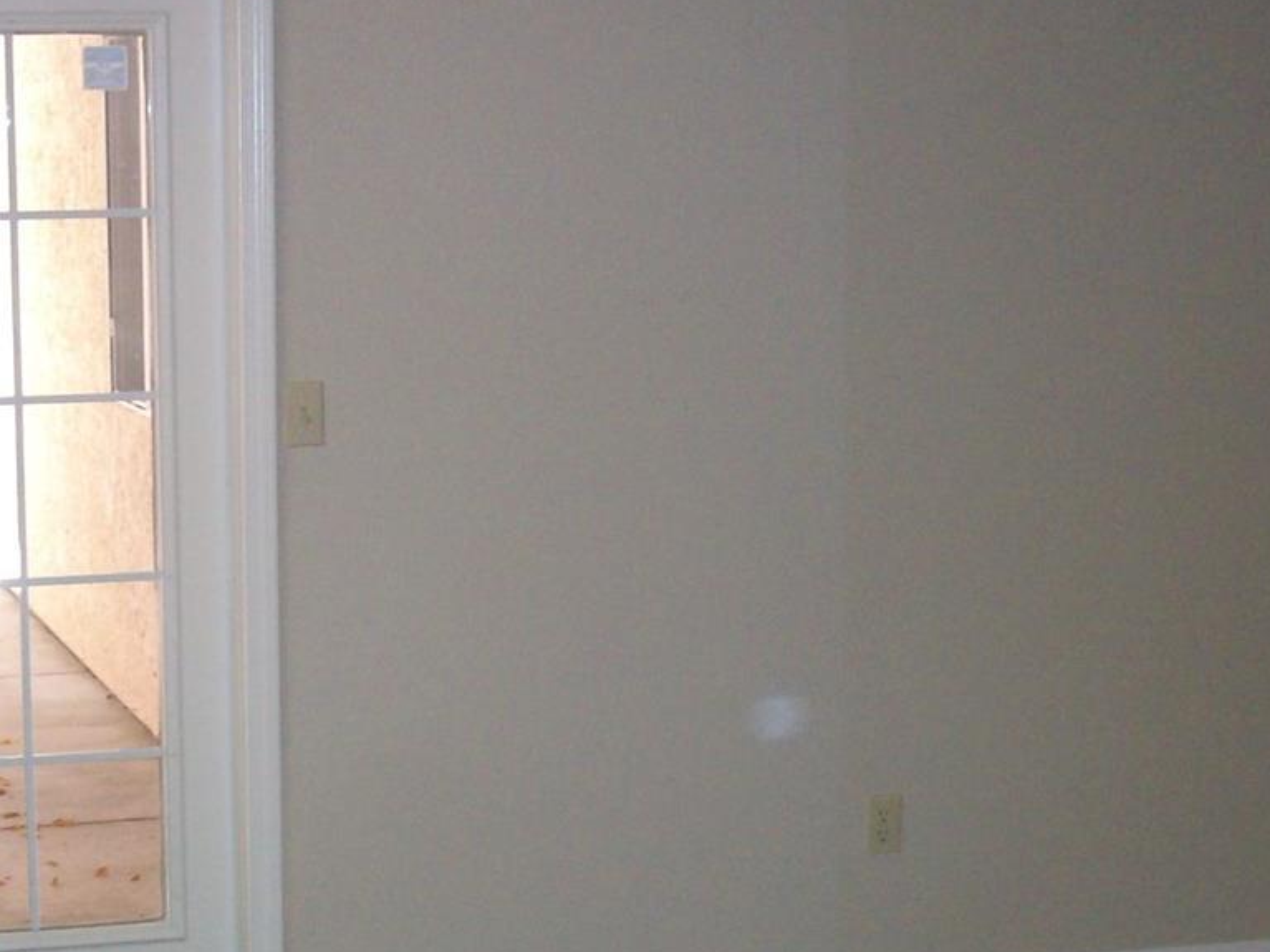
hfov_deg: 22.2
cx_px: 434
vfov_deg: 16.6
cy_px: 805
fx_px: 3228
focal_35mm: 88
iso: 195
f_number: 3.1
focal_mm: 7.46
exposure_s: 1/47.1
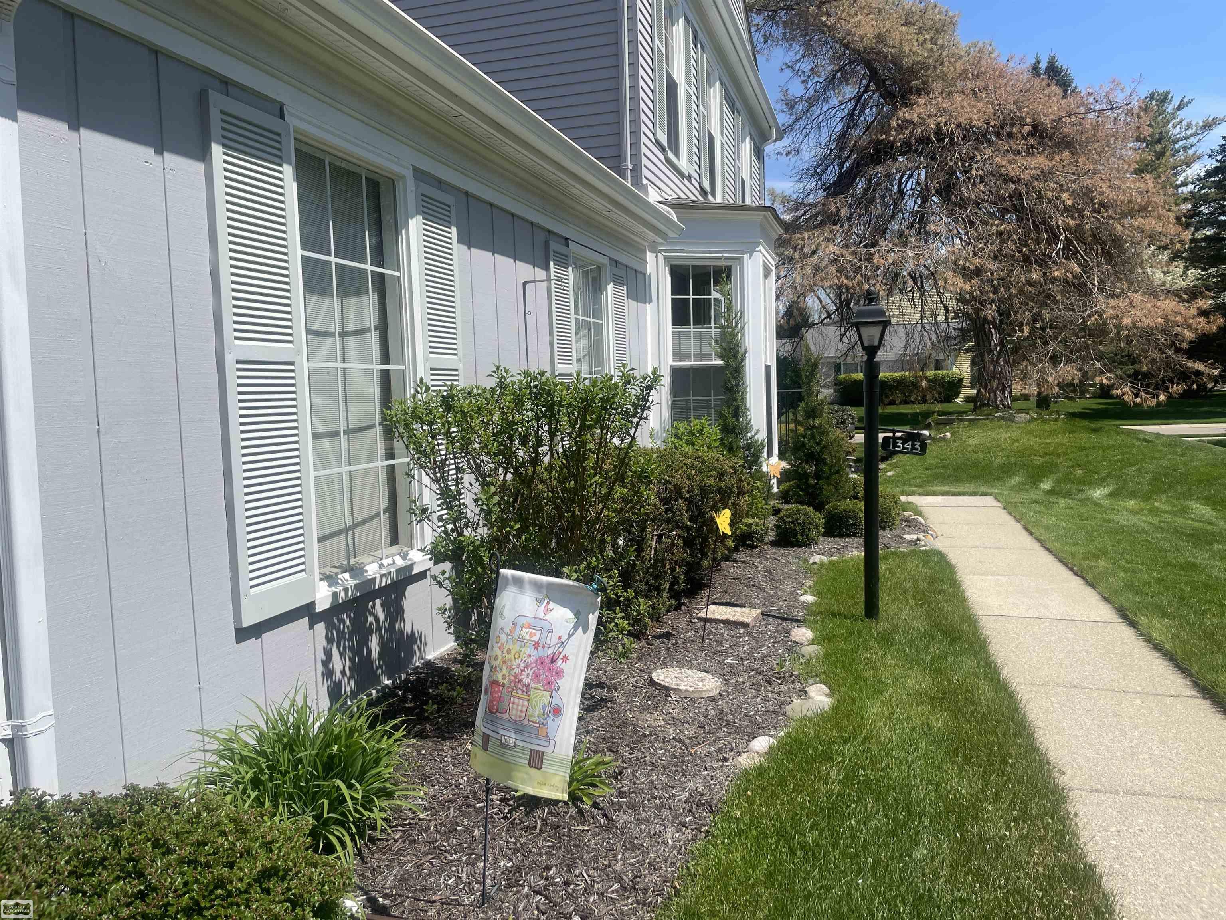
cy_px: 460
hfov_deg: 67.3
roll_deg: +1.9
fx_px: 921
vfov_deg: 53.1
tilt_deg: -3.8
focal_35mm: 26
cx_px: 613
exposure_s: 1/3861
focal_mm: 4.2
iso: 32
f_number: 1.6
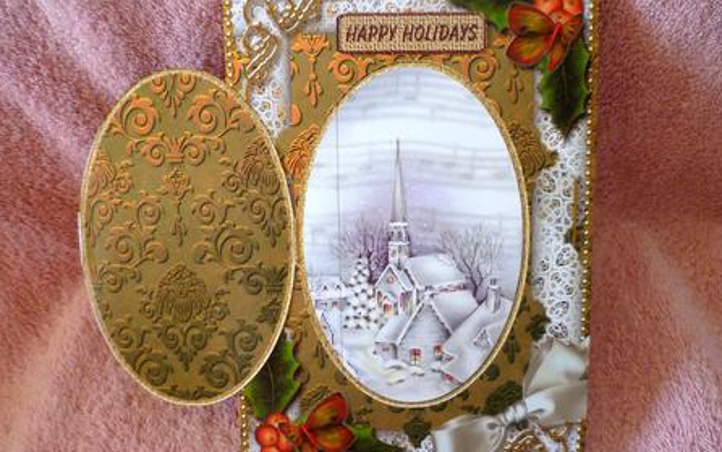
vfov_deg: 40.6
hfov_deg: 61.2
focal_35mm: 31
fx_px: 610
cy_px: 220
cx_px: 361
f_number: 3.3
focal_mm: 5.2
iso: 400
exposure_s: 1/25
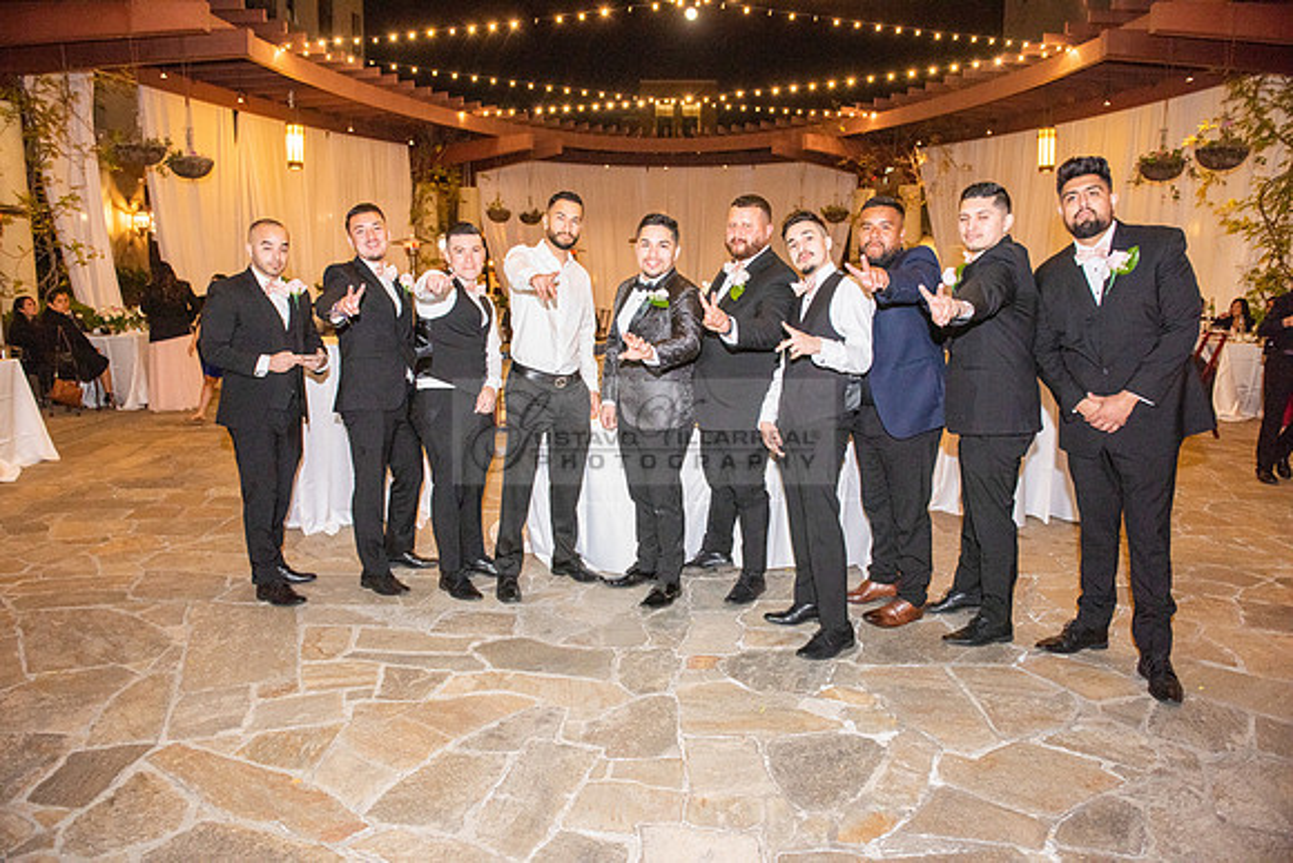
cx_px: 646
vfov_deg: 53.2
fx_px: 862
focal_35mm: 24
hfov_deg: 73.7
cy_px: 432
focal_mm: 24
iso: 1600
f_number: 4
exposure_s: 1/160
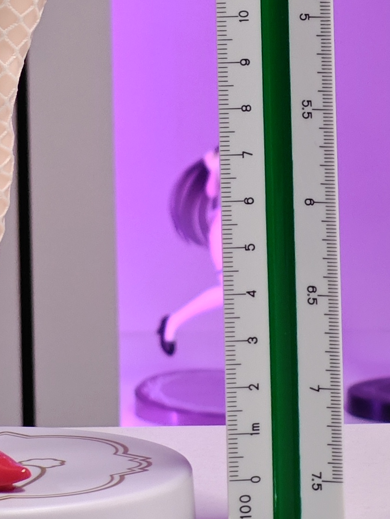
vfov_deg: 8.3
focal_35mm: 236
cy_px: -148
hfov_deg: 6.3
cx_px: 20
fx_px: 3544
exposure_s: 1/21.6
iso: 400
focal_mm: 7.48
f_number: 2.4
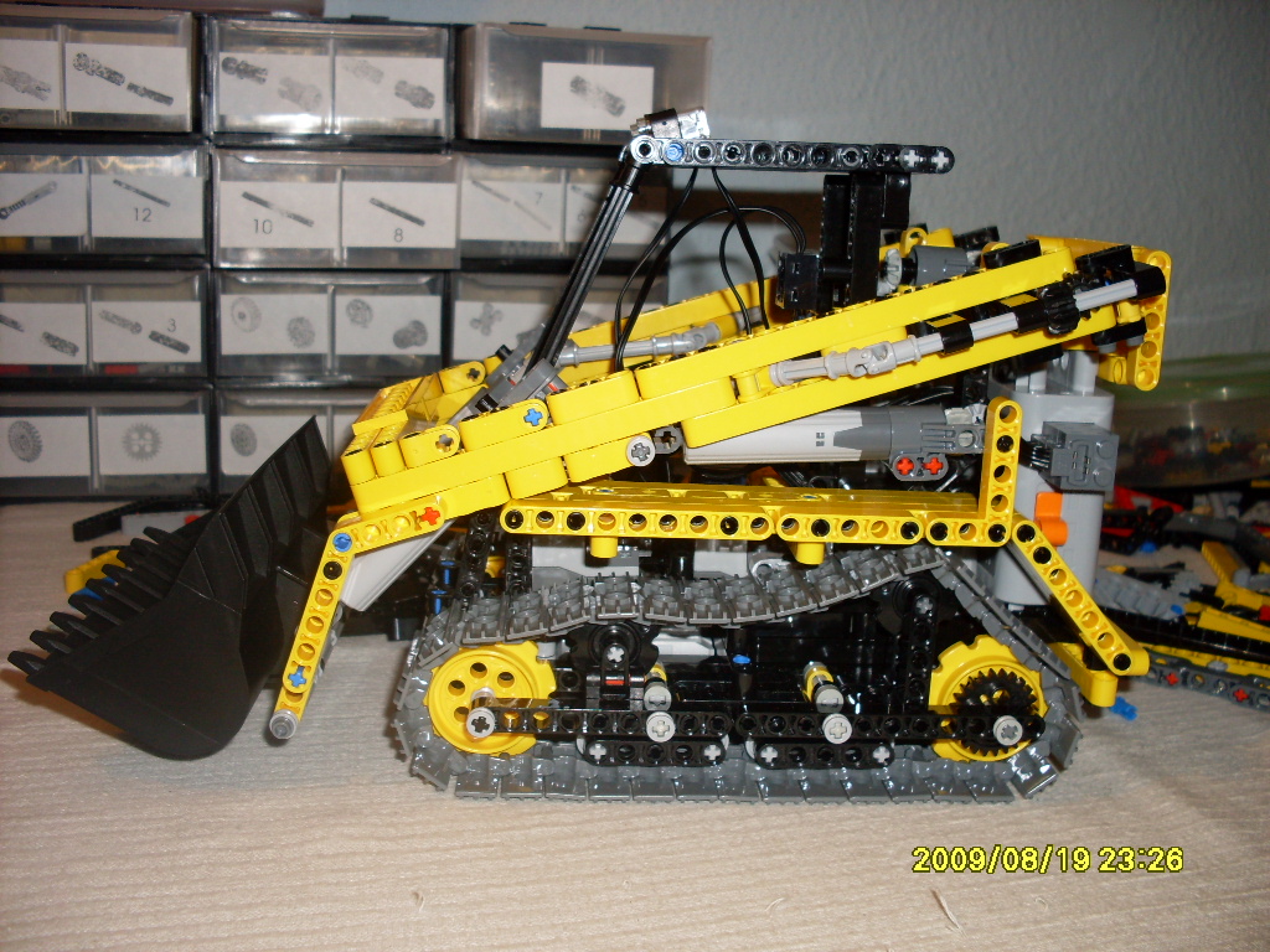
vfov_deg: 37.7
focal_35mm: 38
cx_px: 635
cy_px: 476
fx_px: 1394
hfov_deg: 49.0
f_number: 2.8
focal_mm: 6.3
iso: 100
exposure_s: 1/45
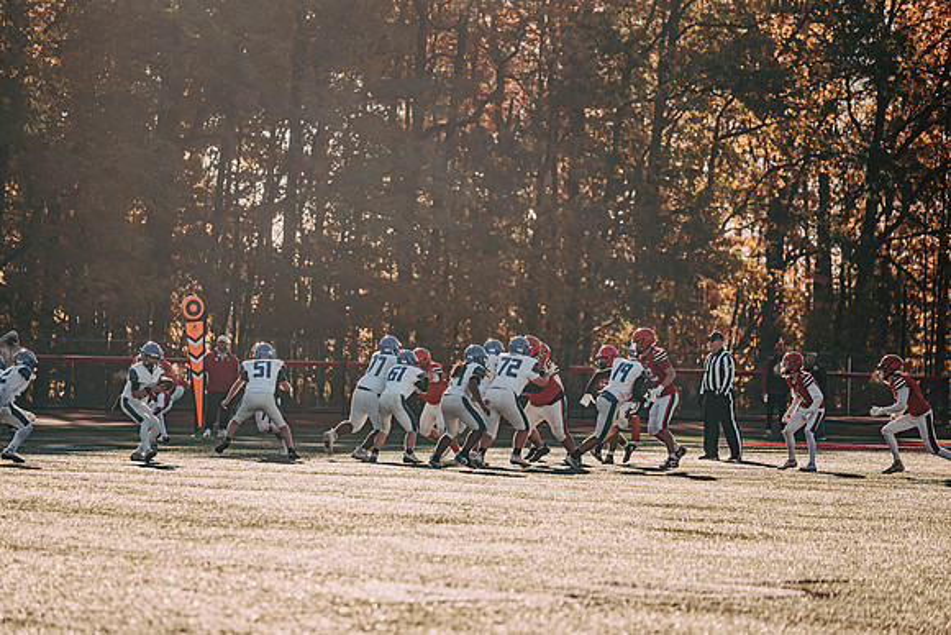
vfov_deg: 7.9
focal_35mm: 174
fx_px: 4601
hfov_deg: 11.8
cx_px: 451
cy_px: 300
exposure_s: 1/3200
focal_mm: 165
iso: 125
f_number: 2.8
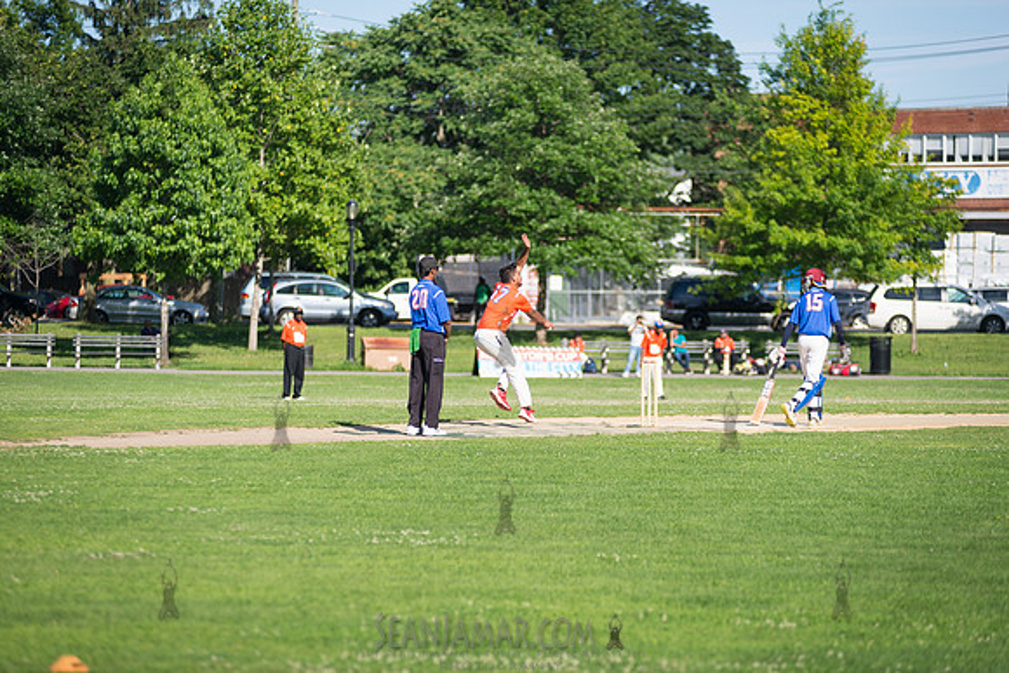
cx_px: 504
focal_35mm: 145
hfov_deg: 14.2
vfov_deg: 9.5
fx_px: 4065
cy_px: 336
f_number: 2.8
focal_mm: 145
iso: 200
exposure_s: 1/2500
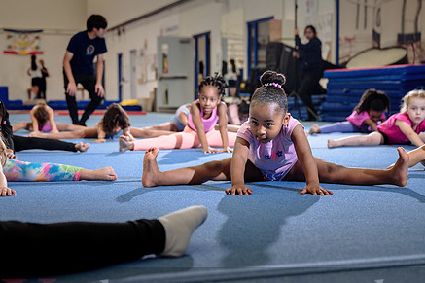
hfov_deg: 28.5
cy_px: 167
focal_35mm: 71
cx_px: 230
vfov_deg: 19.2
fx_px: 838
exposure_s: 1/160
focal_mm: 52
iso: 800
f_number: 3.5
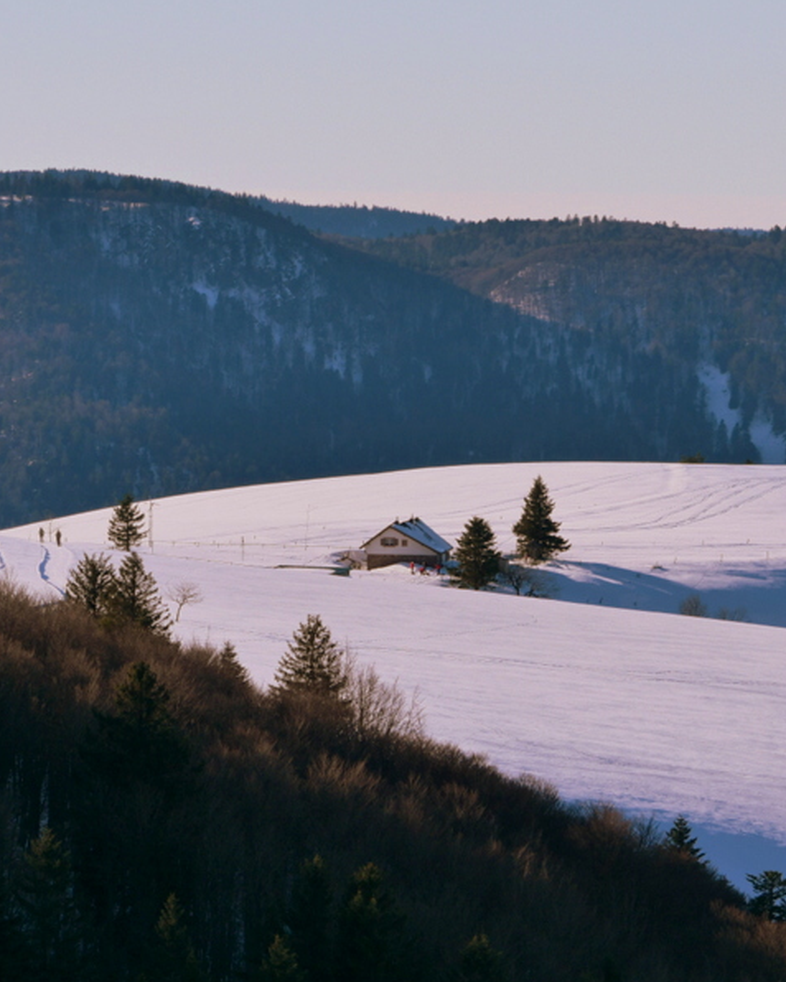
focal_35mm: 262
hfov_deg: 5.9
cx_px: 509
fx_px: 7617
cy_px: 493
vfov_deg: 7.4
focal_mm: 100
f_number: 8
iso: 200
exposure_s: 1/1000
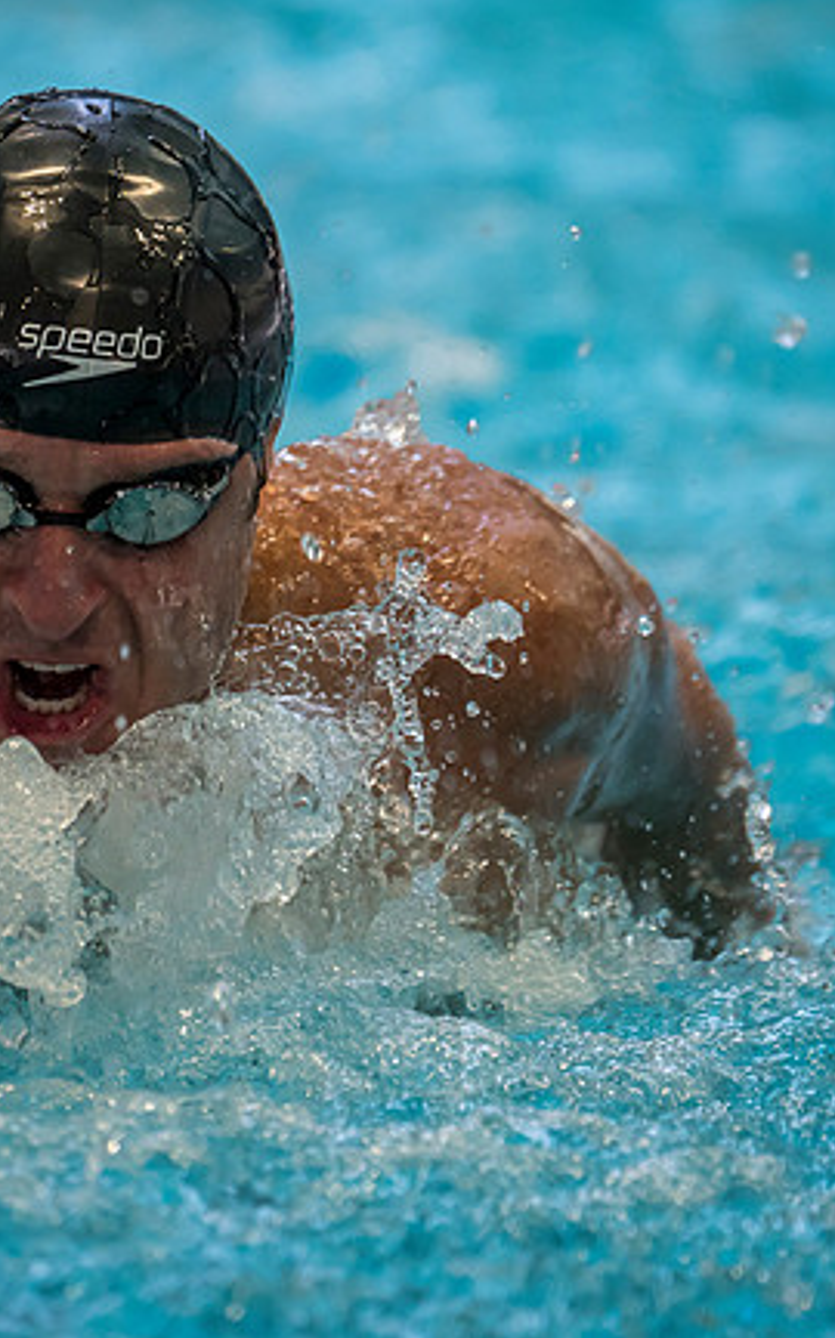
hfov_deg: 2.3
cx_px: 15
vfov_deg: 3.7
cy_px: 669
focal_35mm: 570
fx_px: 20788
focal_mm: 200
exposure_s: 1/1000
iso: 1600
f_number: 2.8
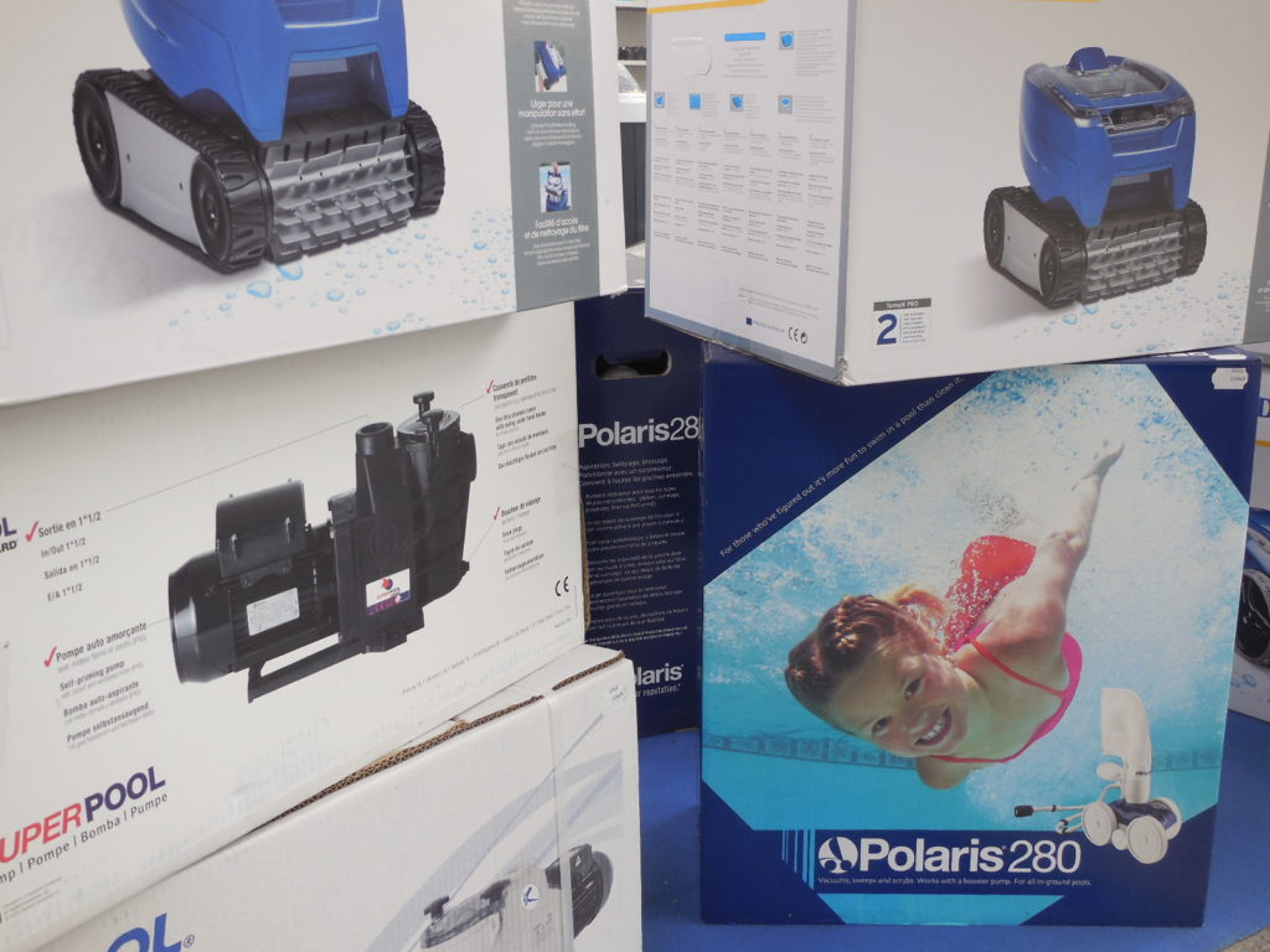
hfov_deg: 46.8
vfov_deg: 36.0
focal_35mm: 40
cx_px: 635
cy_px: 476
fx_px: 1468
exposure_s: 1/25
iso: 125
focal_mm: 7.1
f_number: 3.6
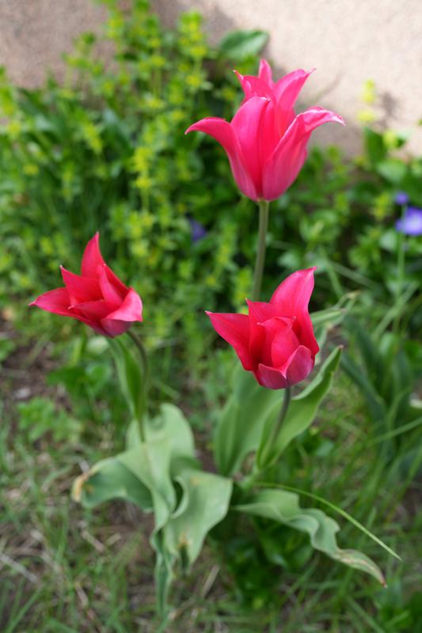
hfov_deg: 37.8
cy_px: 316
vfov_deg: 54.4
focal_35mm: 35
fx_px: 616
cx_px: 211
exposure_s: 1/80
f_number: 5.6
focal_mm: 35
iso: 100
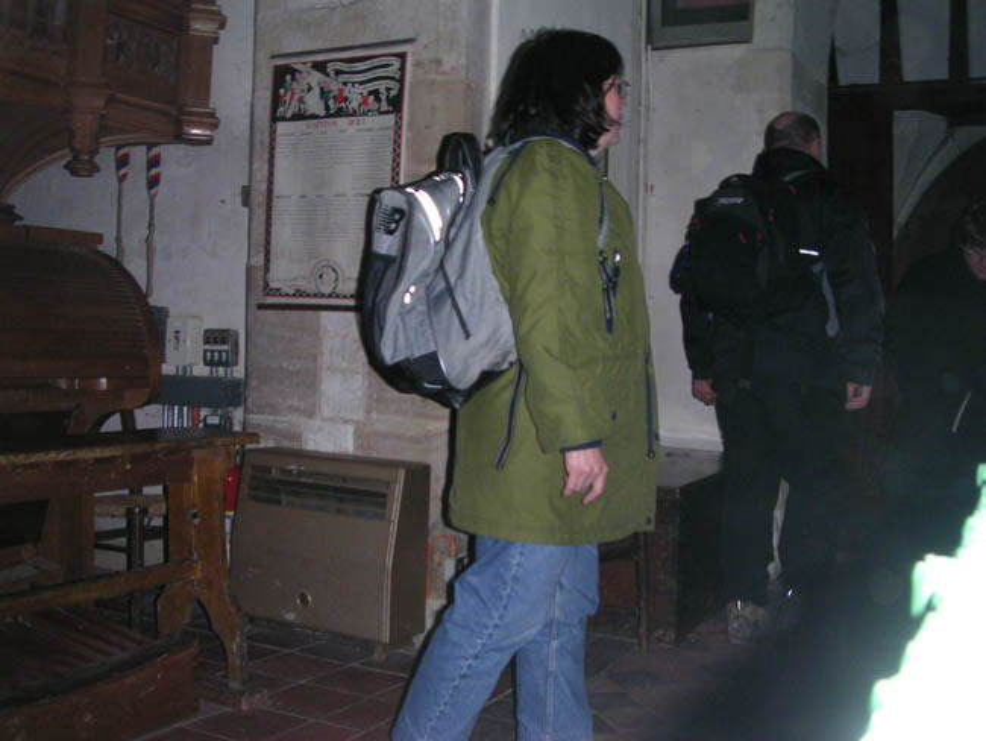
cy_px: 370
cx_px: 493
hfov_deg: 49.0
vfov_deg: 37.7
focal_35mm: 38
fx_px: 1083
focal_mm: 6
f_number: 2.8
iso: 160
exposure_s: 1/45
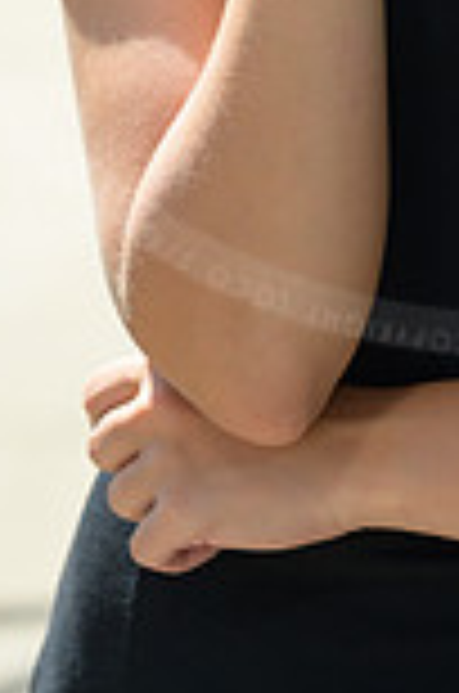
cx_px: 466
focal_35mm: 248
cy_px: -230
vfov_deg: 8.2
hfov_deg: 5.5
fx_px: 4764
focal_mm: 85
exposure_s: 1/800
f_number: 3.2
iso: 160
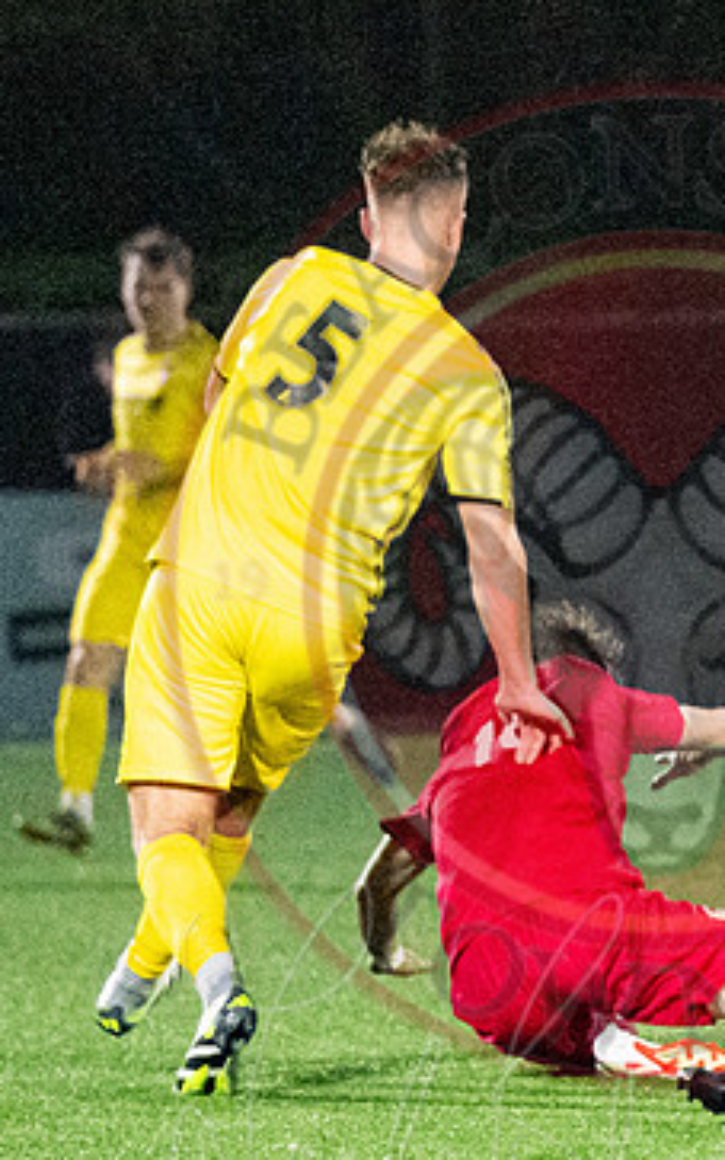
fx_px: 17033
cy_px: 1013
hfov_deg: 2.4
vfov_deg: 3.9
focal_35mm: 539
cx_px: 1138
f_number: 2.8
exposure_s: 1/1000
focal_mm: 130
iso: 8000
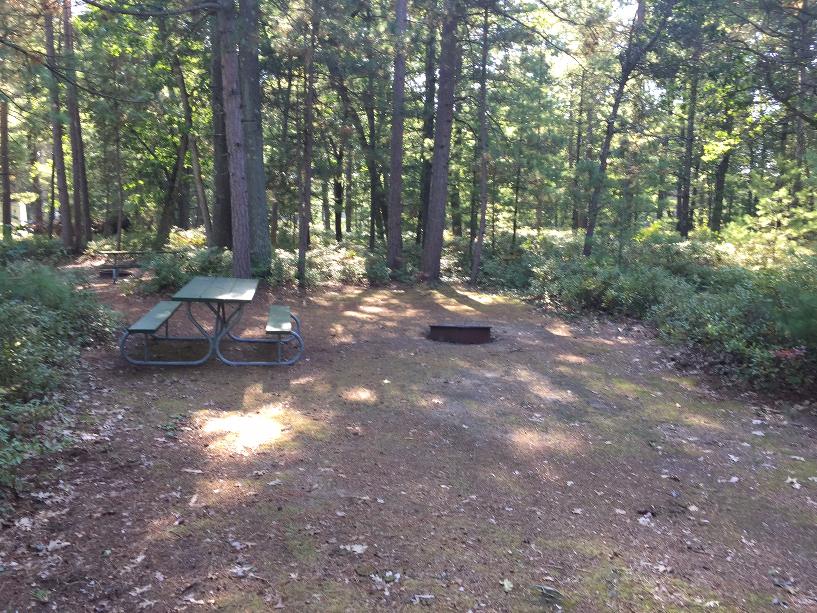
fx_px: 684
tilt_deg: -7.9
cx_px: 408
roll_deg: -2.4
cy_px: 306
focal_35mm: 29
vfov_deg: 48.2
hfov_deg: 61.7
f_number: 2.2
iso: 40
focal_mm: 4.15
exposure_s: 1/60
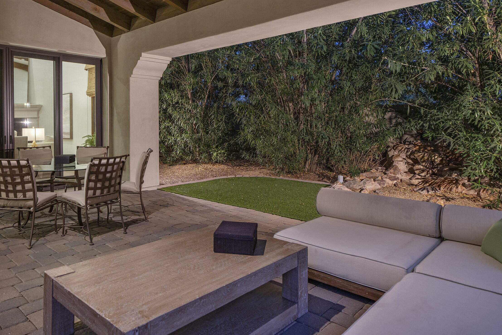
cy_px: 130
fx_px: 335
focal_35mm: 24
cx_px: 209
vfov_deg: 52.6
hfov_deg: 73.2
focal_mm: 19
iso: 200
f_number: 5
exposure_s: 1/2
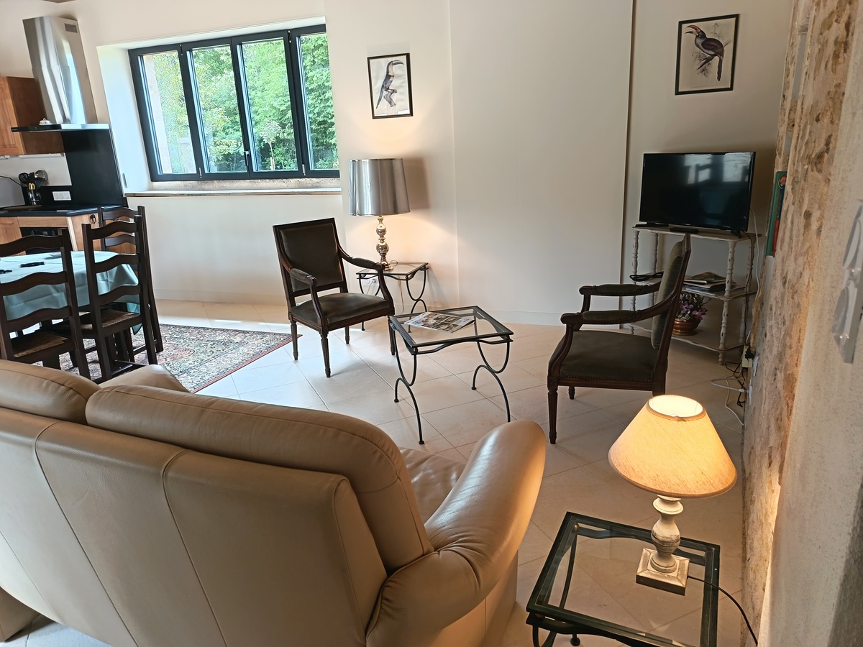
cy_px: 324
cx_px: 432
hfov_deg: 71.6
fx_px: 598
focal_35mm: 24
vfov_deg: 56.8
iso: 423
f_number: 1.75
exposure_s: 1/50
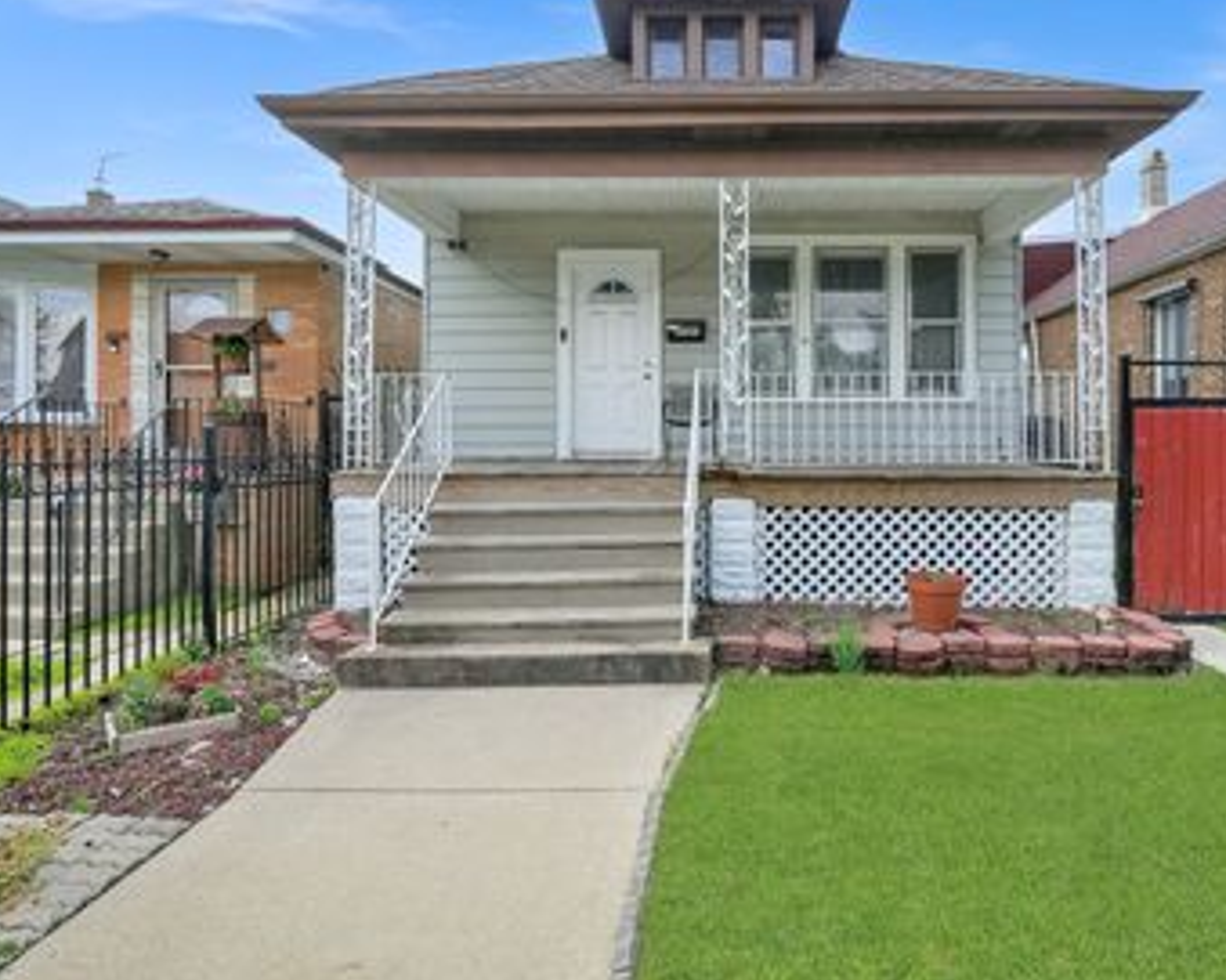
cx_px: 702
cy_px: 432
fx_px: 653
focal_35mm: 18
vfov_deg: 73.5
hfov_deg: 85.8
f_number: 7.1
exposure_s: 1/2000
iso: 1000
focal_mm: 13
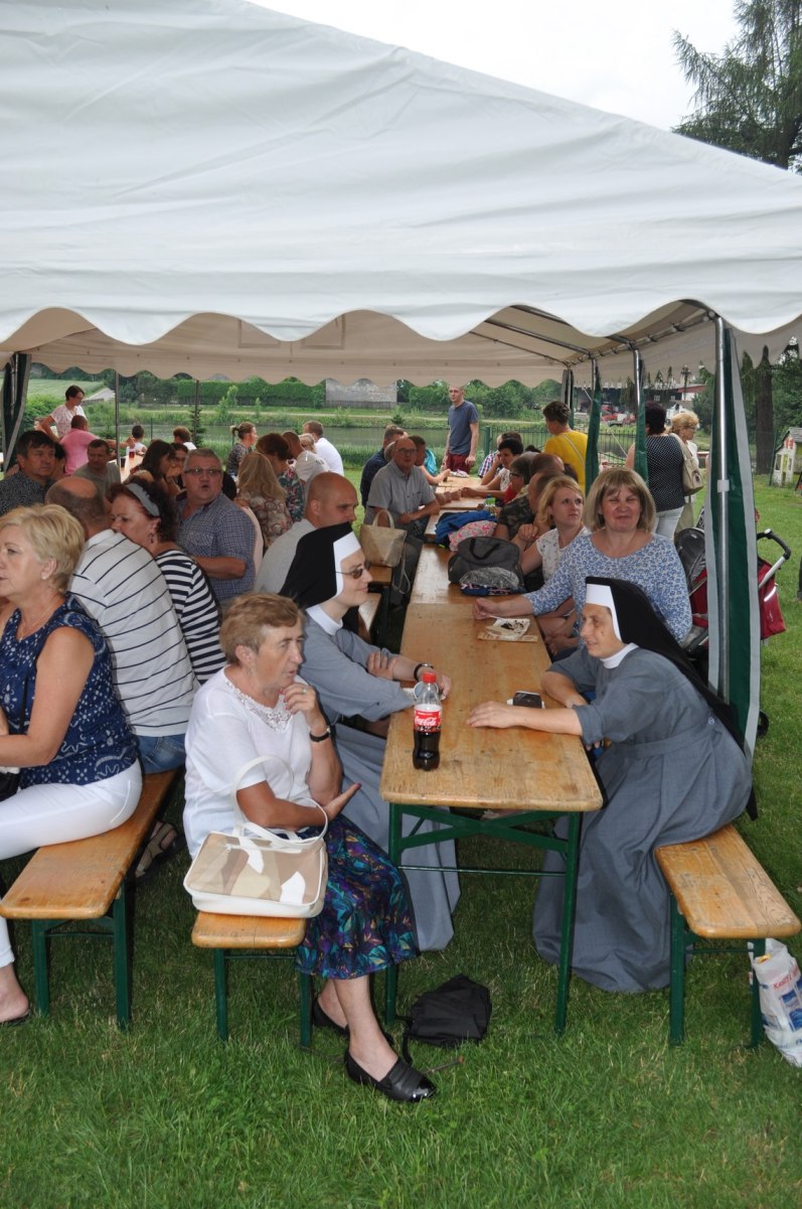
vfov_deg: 57.3
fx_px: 1106
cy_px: 604
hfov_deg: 39.9
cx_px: 401
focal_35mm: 33
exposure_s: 1/200
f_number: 7.1
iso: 200
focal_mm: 22
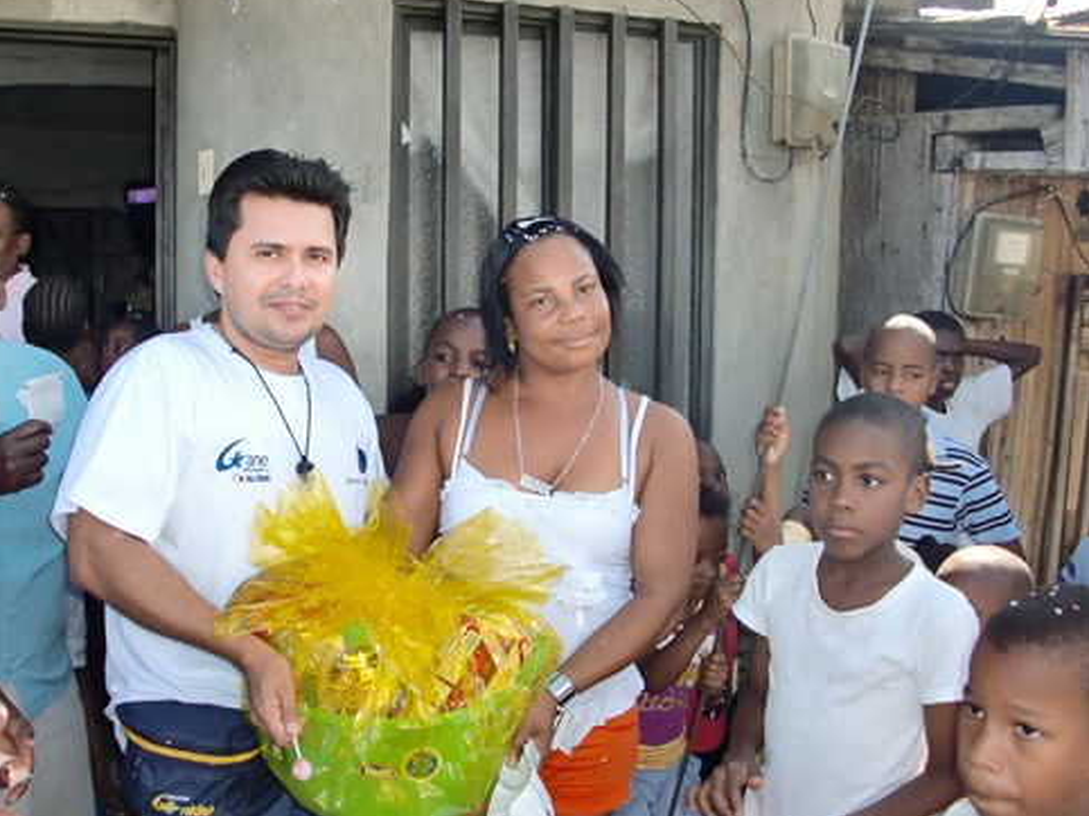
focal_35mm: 41
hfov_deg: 45.7
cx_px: 473
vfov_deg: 35.1
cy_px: 451
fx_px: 1290
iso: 64
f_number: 2.8
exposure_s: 1/250
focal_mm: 6.3
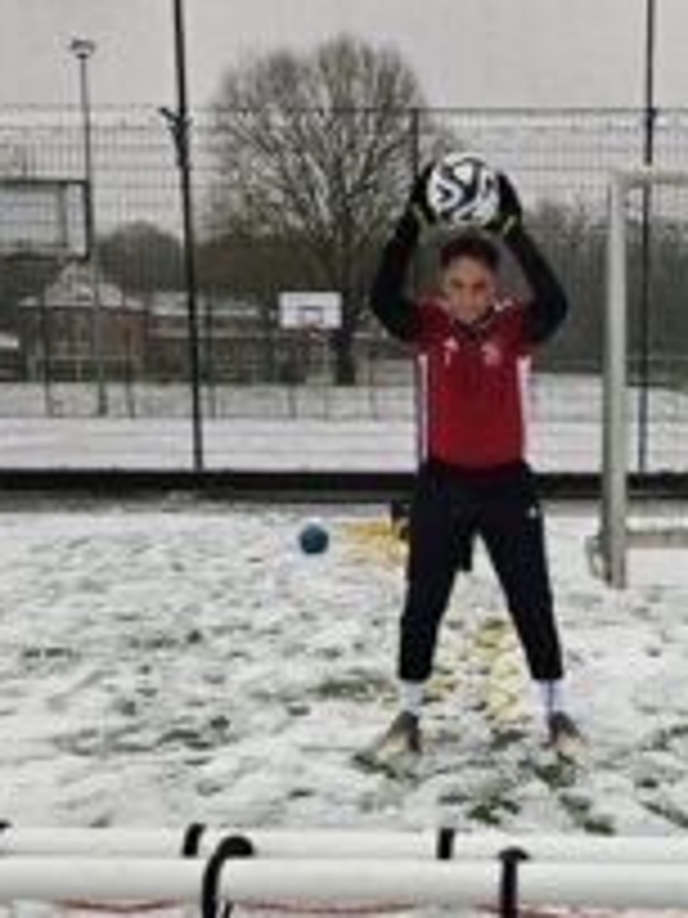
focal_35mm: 45
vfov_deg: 41.8
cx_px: 549
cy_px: 572
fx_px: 1193
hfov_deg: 31.4
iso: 40
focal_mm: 5.4
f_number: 1.8
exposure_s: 1/405
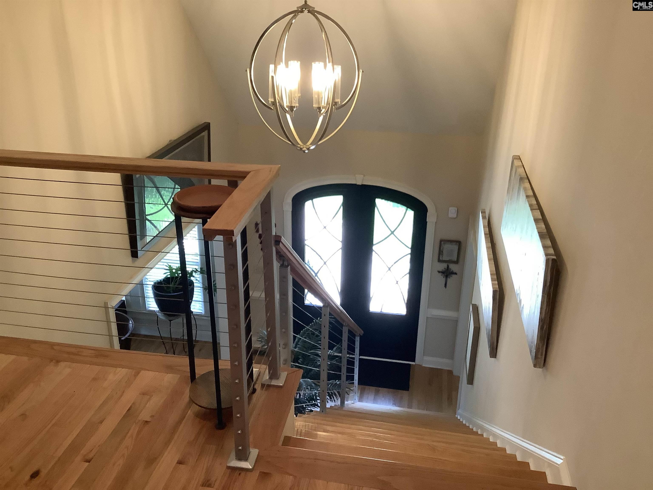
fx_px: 585
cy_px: 245
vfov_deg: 45.4
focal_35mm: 31
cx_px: 326
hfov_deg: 58.4
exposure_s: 1/60
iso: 250
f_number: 2.4
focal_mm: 3.3
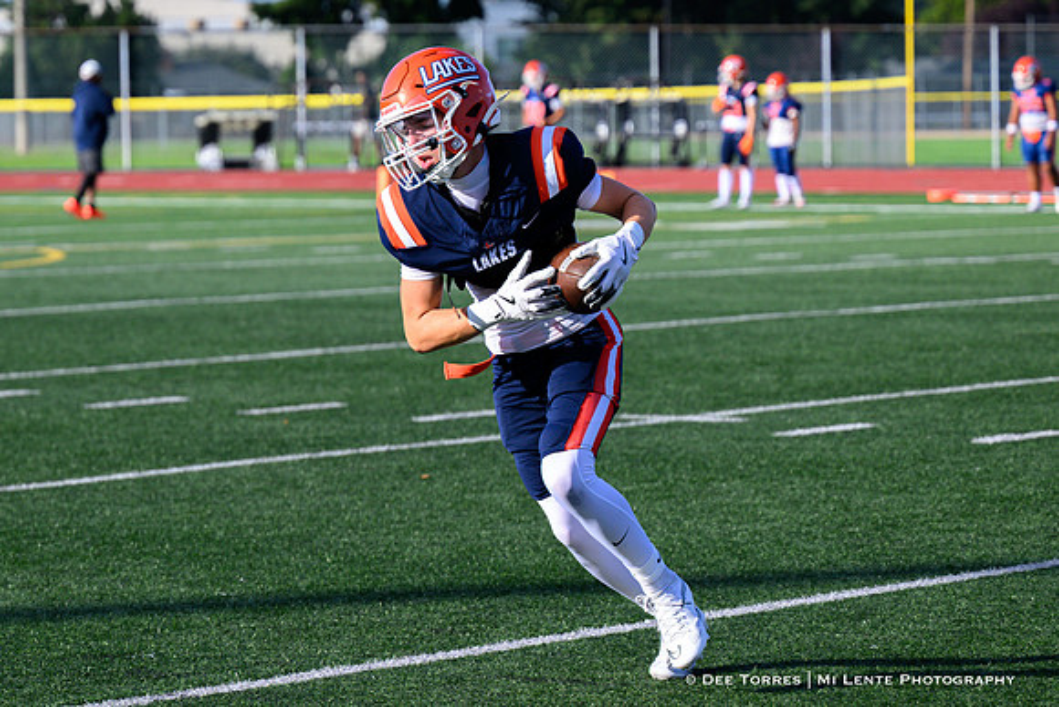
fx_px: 5238
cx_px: 420
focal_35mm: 178
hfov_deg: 11.5
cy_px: 334
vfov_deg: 7.7
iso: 500
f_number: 4.5
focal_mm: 120
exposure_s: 1/2000
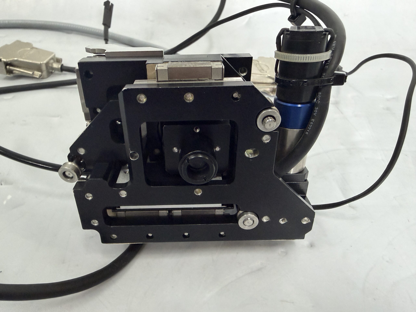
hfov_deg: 71.6
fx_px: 288
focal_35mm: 24
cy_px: 156
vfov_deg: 56.8
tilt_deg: -40.7
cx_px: 208
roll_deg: +0.1
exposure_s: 1/50
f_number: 2.2
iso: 320
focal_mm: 2.22
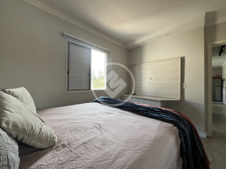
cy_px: 84
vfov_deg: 89.9
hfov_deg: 106.2
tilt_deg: +0.5
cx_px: 113
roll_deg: -0.5
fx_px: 85
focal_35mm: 13
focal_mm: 1.57
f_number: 1.8
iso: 80
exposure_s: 1/99
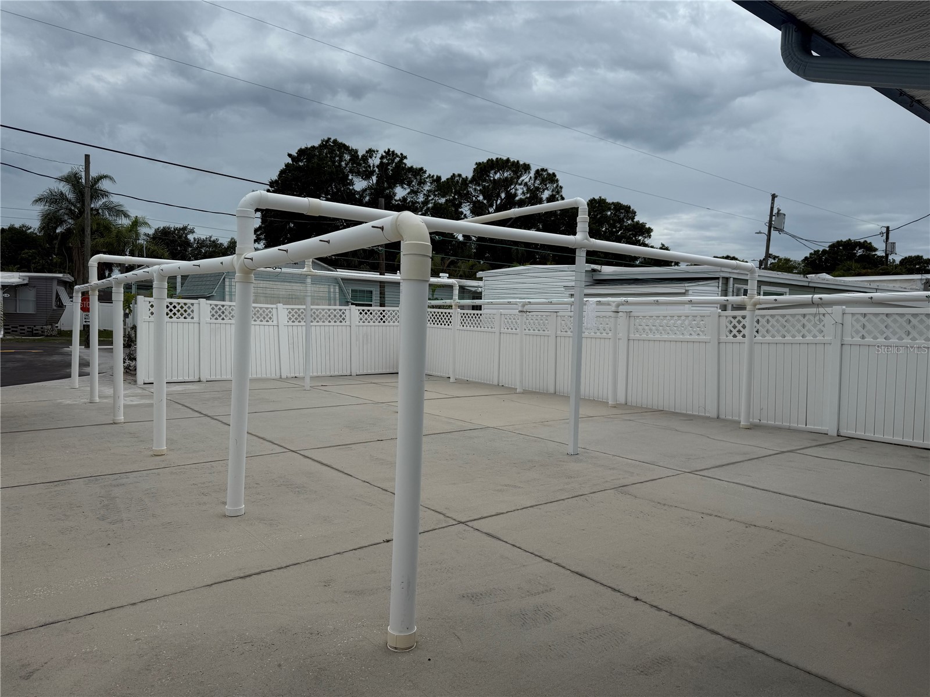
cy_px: 348
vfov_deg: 56.8
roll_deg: -2.0
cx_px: 465
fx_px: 645
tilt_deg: -5.4
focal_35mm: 24
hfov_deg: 71.6
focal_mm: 6.76
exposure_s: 1/8130
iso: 80
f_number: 1.78
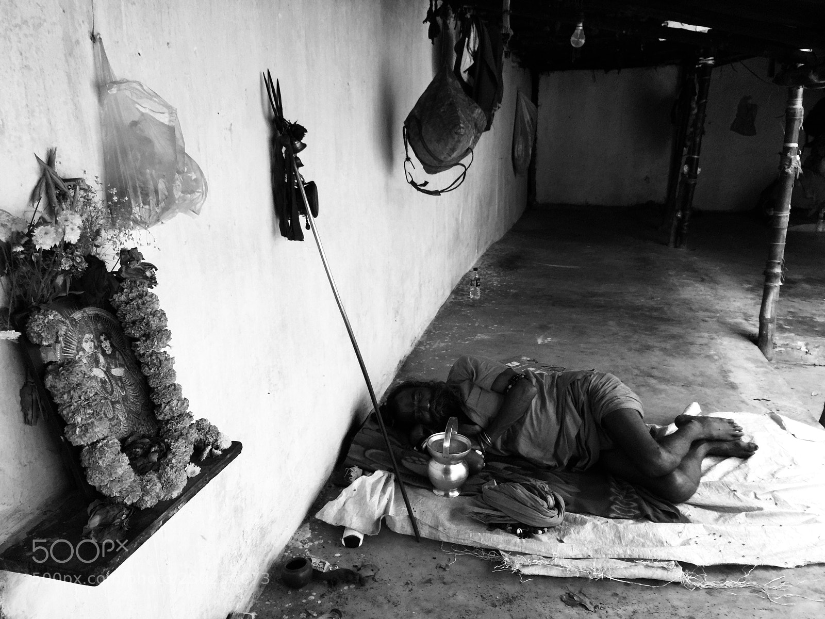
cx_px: 412
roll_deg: +0.0
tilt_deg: -14.8
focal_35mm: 29
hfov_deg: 61.7
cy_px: 310
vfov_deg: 48.2
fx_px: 691
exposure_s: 1/33
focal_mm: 4.15
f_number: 2.2
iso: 64
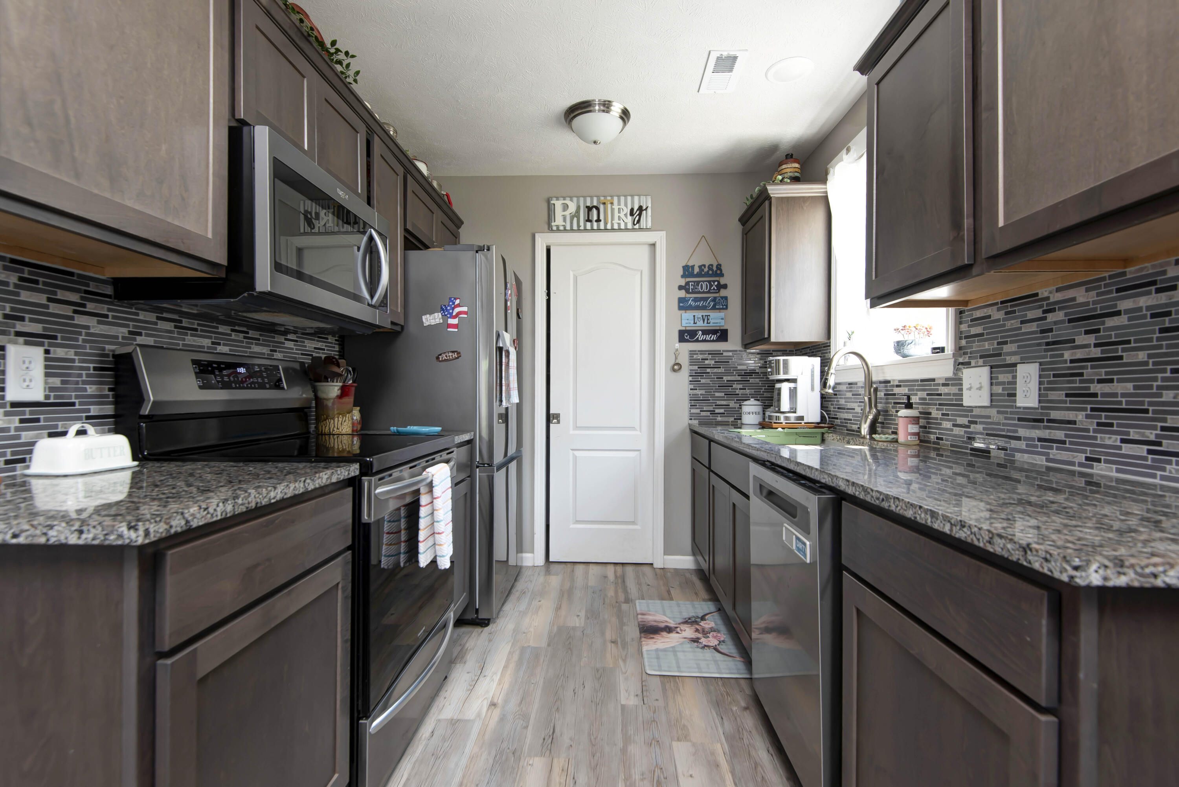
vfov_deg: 73.8
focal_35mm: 16
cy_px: 394
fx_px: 524
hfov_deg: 96.7
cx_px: 590
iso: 200
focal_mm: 16
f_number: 6.7
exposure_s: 1/10
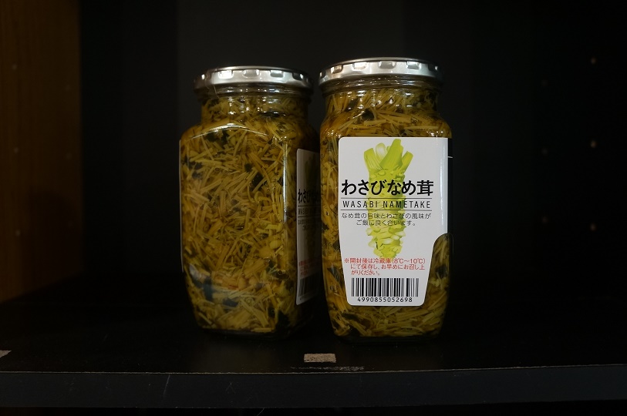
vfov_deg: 41.6
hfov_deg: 59.5
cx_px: 314
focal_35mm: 32
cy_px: 208
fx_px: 548
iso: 1600
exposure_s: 1/60
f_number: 4
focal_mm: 21
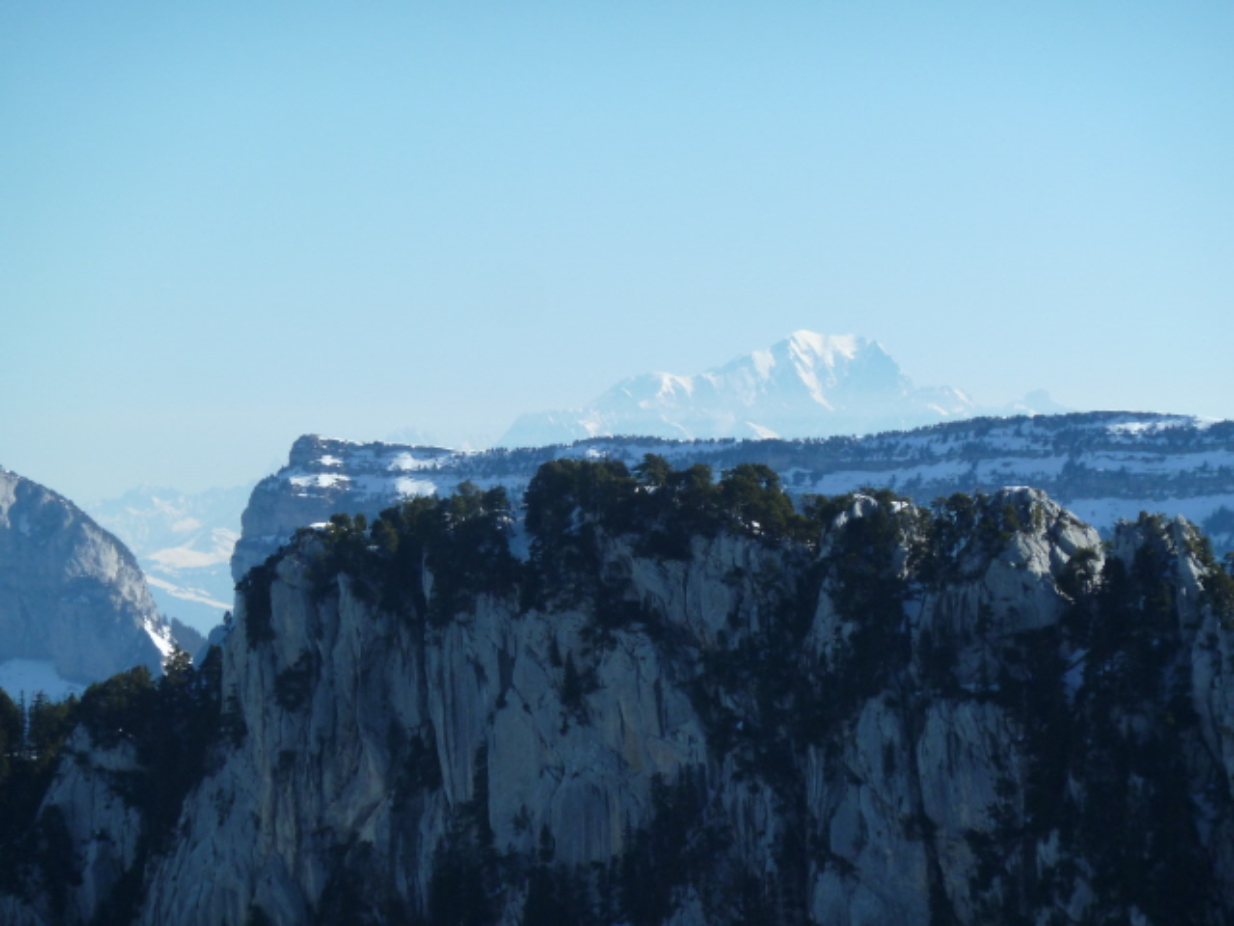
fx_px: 8021
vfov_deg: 6.6
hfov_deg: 8.8
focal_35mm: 225
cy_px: 463
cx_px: 617
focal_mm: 37
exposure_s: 1/640
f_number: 5
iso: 160
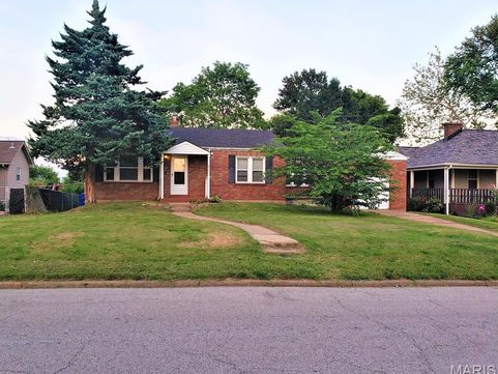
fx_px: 389
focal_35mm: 27
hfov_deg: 65.3
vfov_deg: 51.4
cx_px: 242
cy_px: 187
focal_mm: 4.3
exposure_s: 1/100
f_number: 2.4
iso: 80
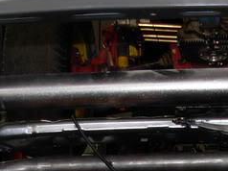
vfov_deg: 11.1
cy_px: 252
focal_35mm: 128
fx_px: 842
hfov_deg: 15.2
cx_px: 214
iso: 79
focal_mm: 6.3
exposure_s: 1/22.6
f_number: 2.9
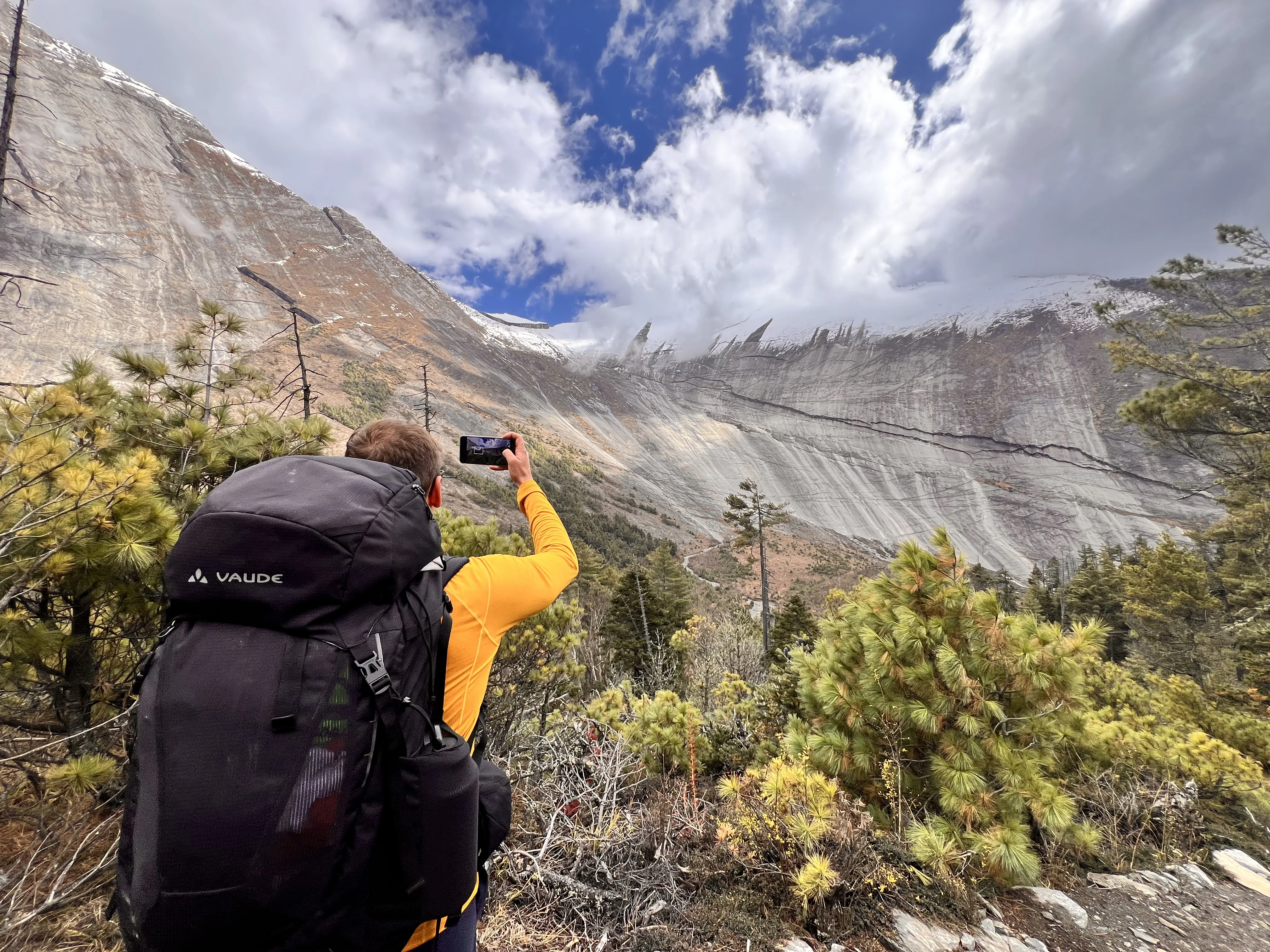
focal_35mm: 13
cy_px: 476
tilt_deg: +5.1
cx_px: 635
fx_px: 477
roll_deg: -1.1
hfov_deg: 106.2
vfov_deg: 89.9
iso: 32
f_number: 1.8
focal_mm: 1.57
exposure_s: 1/1085
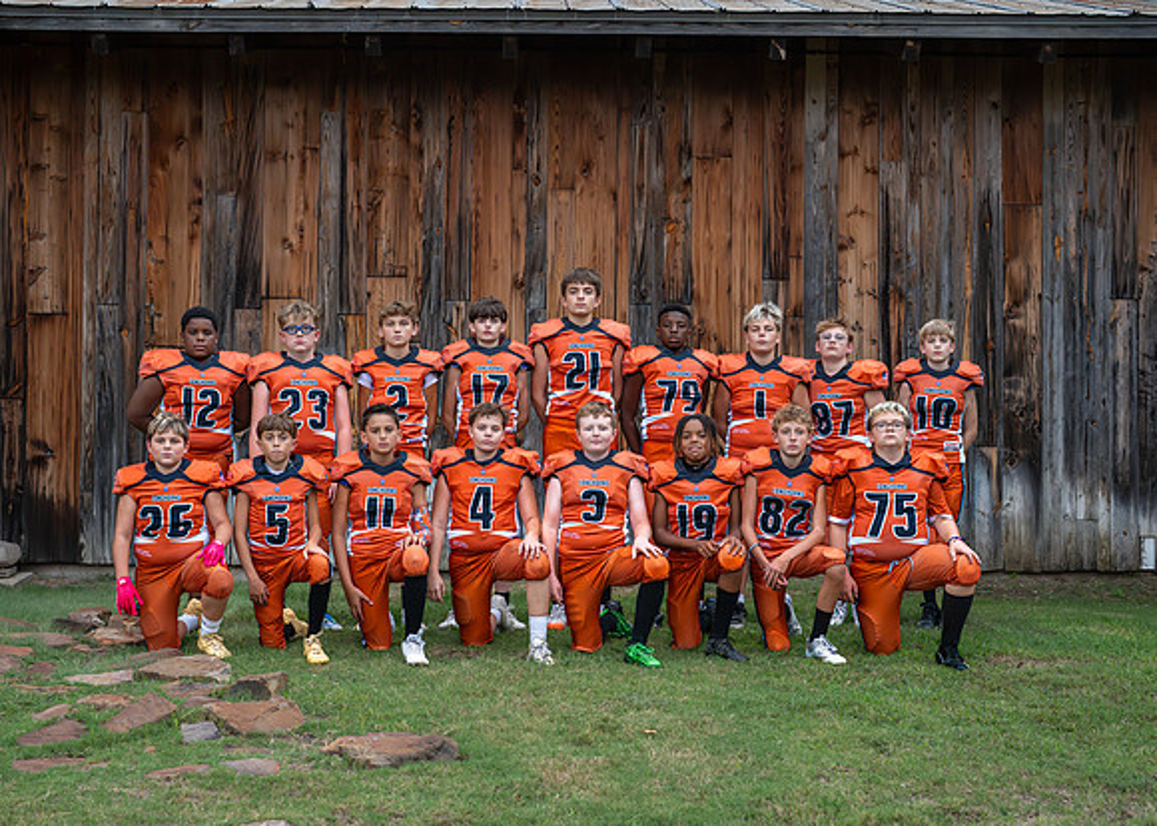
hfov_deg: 34.5
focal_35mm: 57
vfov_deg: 25.0
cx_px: 548
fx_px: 1863
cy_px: 437
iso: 5000
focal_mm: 50
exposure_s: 1/800
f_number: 4
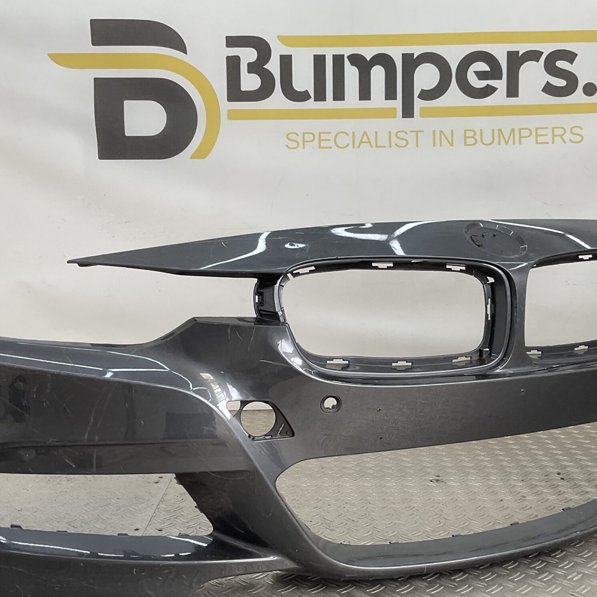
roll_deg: -0.5
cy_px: 332
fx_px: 859
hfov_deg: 38.3
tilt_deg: -7.7
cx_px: 311
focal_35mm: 44
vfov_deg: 38.3
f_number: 1.8
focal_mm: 3
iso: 16
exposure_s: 1/139
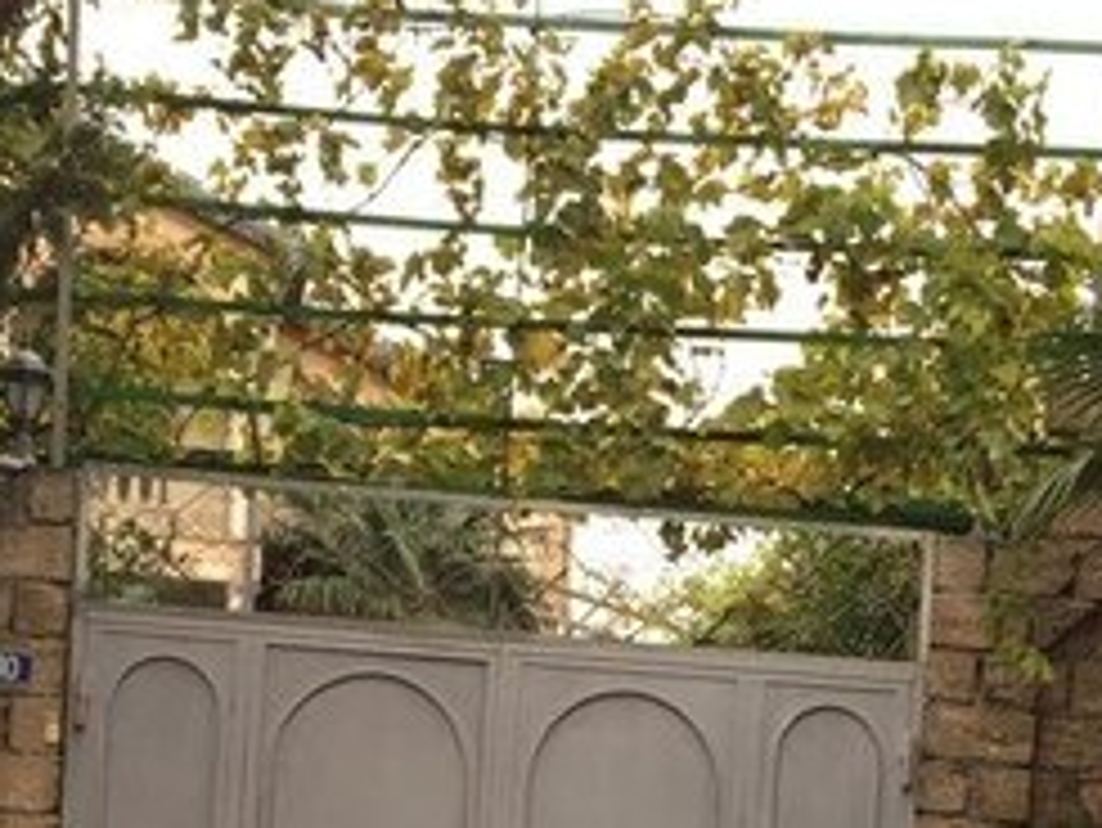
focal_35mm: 78
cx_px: 522
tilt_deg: -0.3
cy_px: 1010
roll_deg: -4.2
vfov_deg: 17.9
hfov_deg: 25.0
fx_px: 2484
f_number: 2.2
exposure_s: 1/100
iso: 40
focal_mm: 4.15
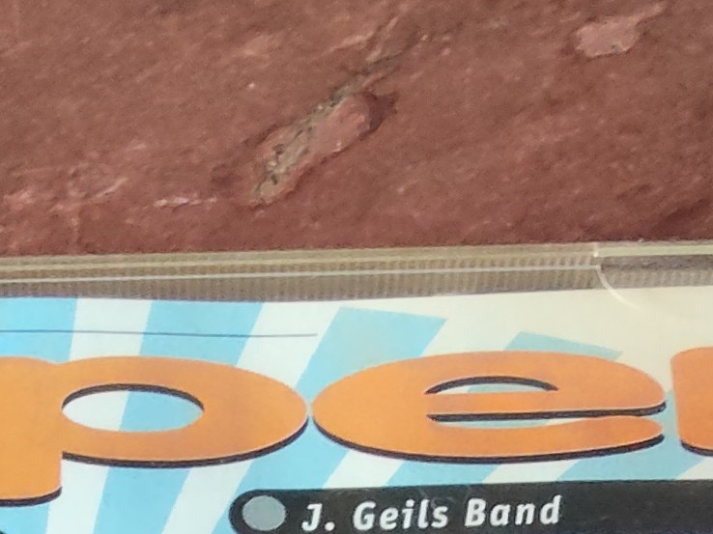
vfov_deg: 11.5
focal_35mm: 115
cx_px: 93
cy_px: 1101
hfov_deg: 16.9
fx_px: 2368
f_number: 2
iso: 200
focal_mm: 2.78
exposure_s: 1/33.3
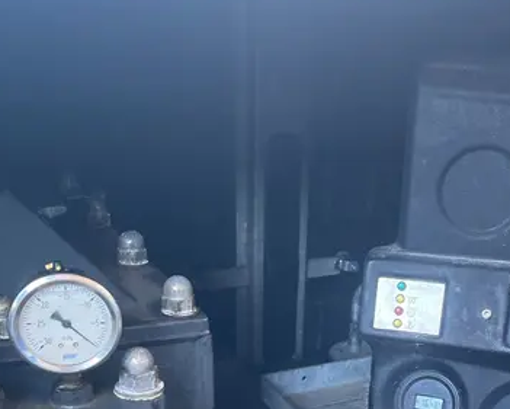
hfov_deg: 35.0
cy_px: 397
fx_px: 800
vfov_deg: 27.2
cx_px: 339
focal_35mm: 53
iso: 200
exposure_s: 1/60
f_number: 1.6
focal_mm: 5.1
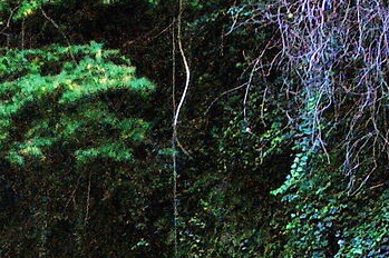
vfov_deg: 7.7
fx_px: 1781
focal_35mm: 165
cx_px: -249
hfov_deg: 11.8
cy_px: 632
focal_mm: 16
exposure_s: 270
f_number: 3.5
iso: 250
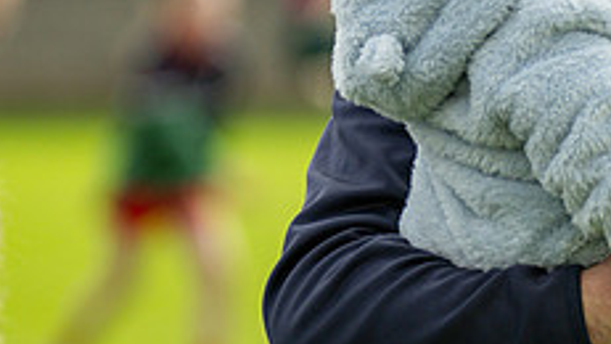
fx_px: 11520
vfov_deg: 1.7
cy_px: -93
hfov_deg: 3.0
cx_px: 725
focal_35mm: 711
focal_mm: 180
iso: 320
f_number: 2.8
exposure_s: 1/2500
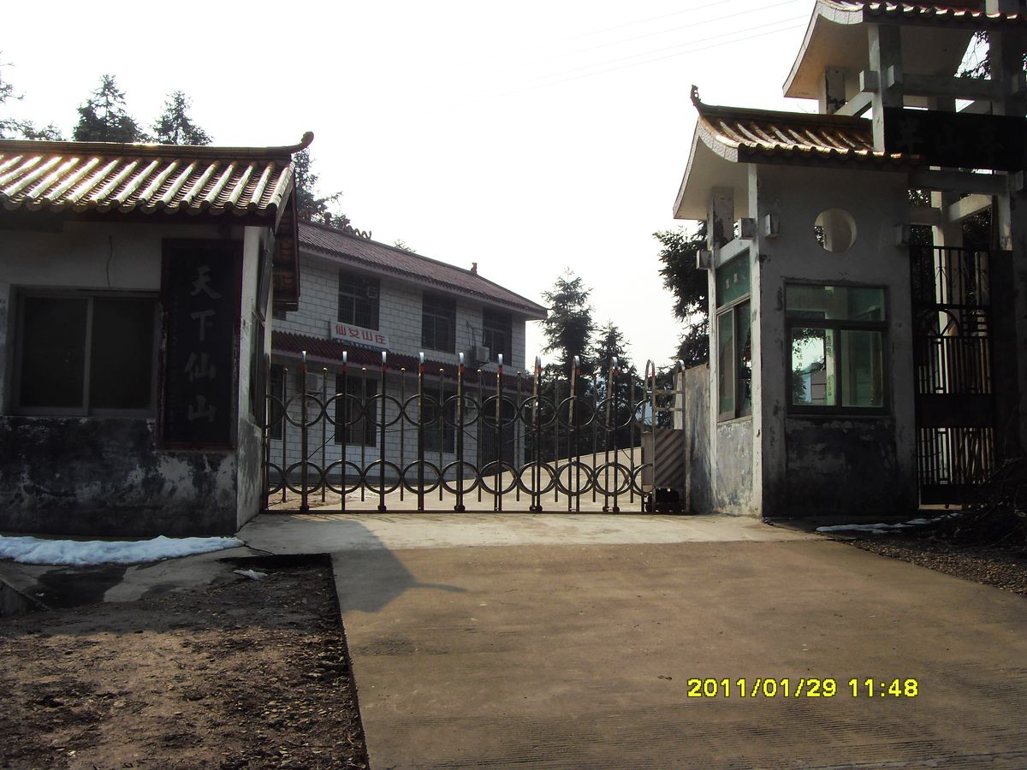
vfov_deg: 36.8
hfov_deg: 47.9
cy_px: 385
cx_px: 514
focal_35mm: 39
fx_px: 1157
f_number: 6.2
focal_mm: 6.6
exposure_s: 1/350
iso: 80
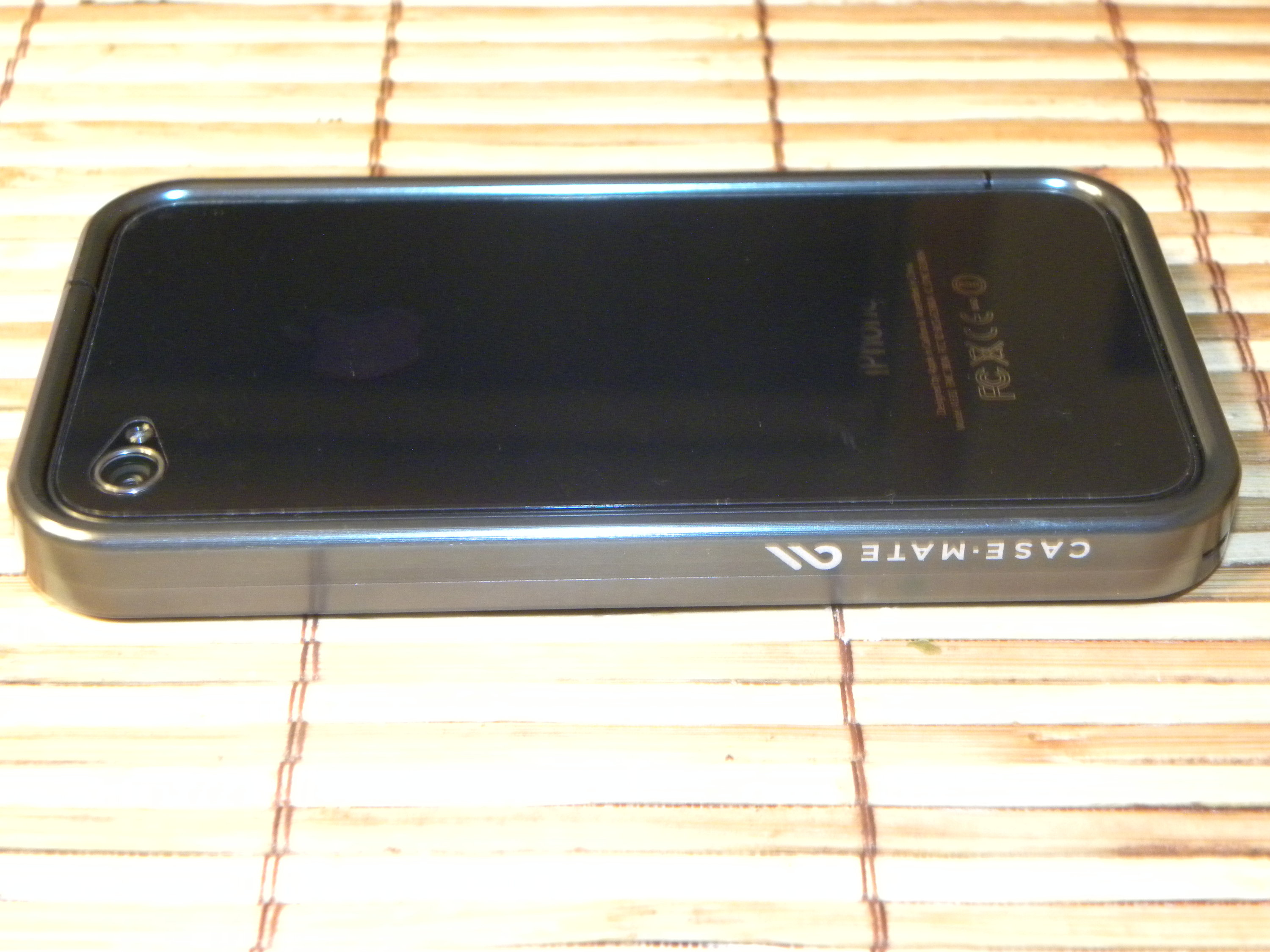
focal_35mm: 58
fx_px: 2128
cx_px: 635
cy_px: 476
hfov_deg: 33.2
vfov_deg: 25.2
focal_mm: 10.3
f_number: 3.5
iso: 400
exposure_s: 1/30
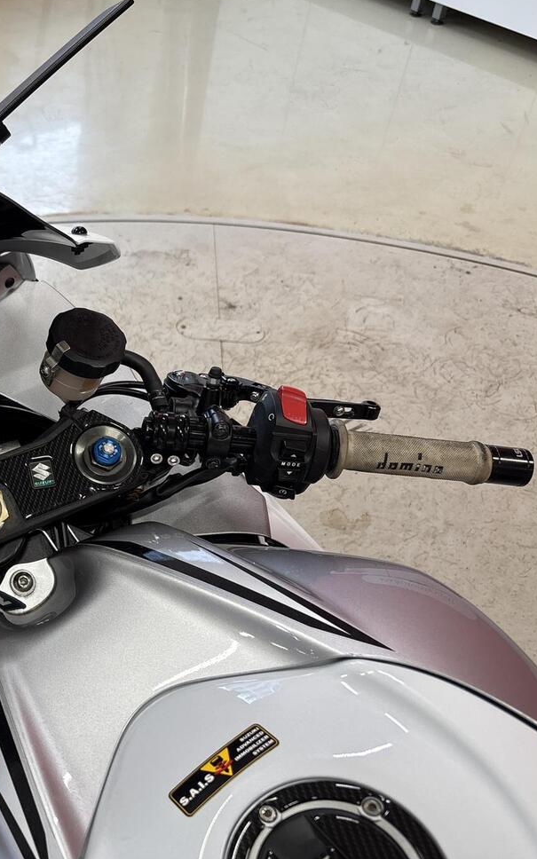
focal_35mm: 41
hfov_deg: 28.5
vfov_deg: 48.1
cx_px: -51
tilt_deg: -40.7
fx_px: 960
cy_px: 388
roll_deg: +1.8
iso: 80
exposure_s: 1/121
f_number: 1.6
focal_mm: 5.96
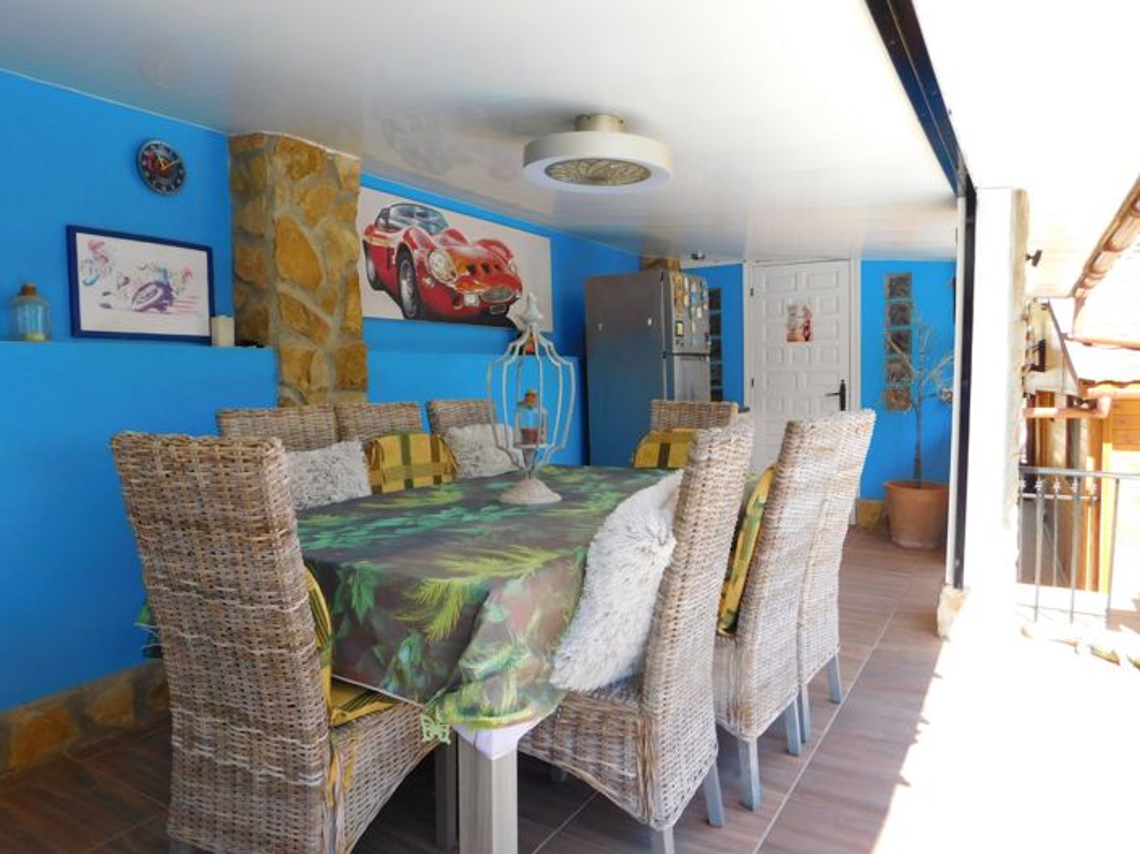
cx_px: 570
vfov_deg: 58.8
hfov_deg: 74.0
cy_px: 427
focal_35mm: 23
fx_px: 757
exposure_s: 1/200
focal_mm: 4
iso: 125
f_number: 3
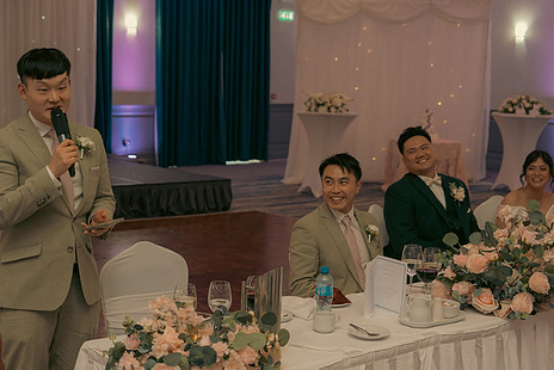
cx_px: 245
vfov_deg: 22.6
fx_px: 924
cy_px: 159
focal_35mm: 60
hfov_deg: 33.3
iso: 2500
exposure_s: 1/160
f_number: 3.5
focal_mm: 48
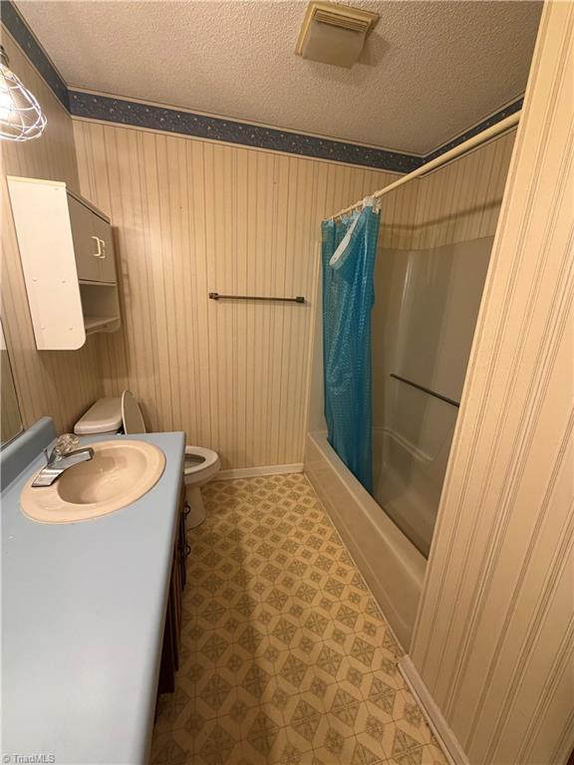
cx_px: 287
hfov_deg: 85.7
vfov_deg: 102.1
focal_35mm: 14
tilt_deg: -15.6
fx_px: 310
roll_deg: -2.6
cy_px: 382
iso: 400
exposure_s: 1/60
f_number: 2.2
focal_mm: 2.22
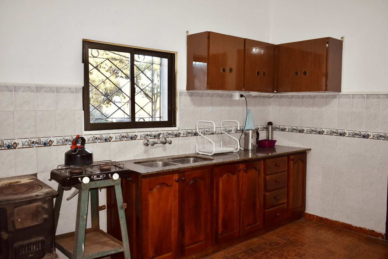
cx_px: 194
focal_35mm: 32
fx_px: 340
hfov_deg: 59.5
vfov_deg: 41.7
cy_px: 130
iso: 800
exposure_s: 1/100
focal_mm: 21
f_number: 5
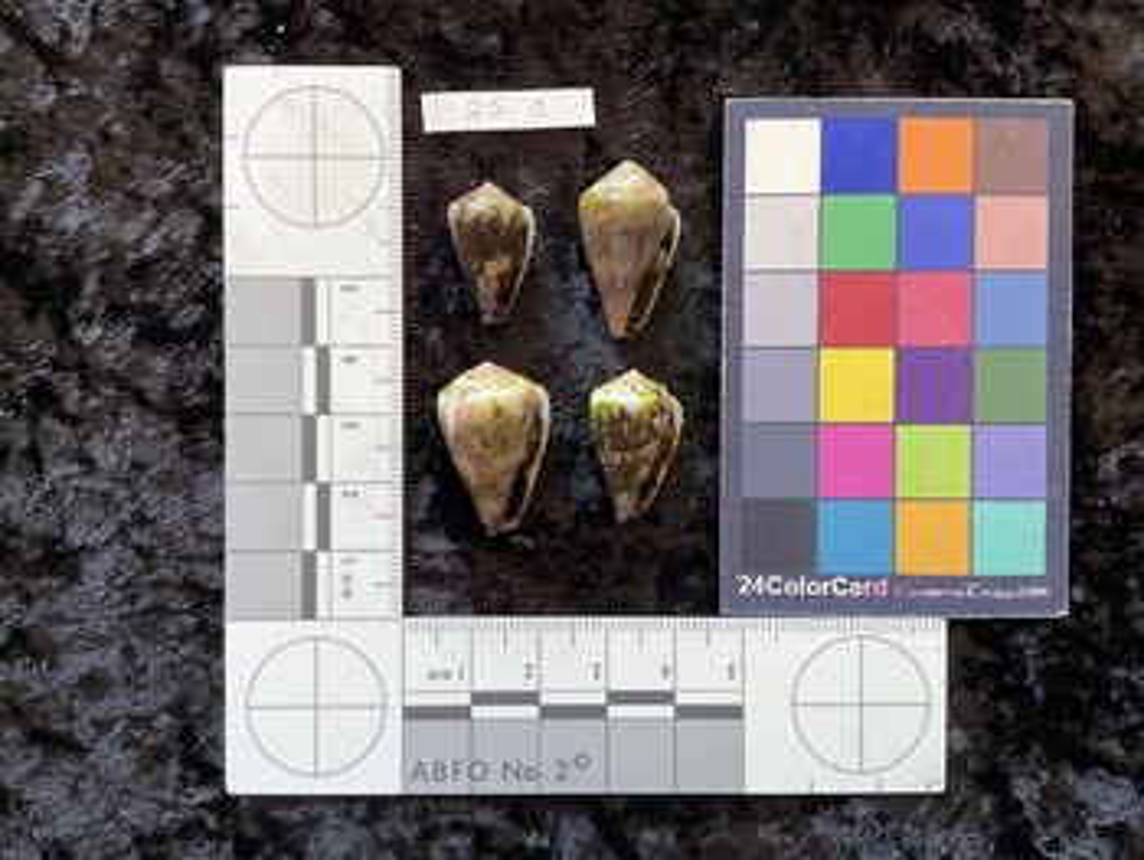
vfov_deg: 48.3
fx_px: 959
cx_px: 572
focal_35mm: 29
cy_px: 430
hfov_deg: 61.6
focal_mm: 3
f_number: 1.8
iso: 50
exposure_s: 1/60
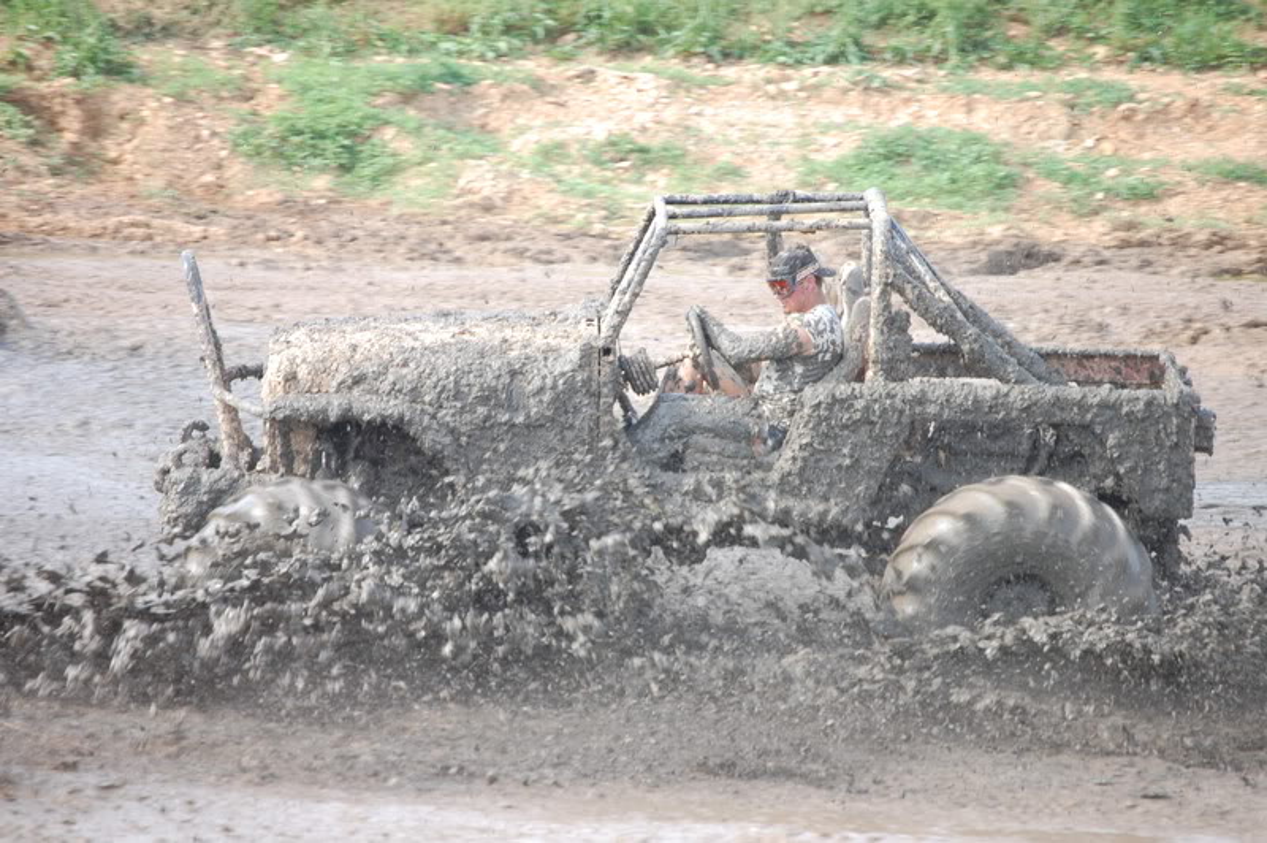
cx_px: 634
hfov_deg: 6.9
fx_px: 10549
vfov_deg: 4.6
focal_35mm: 300
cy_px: 422
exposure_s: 1/160
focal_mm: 200
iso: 400
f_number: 9
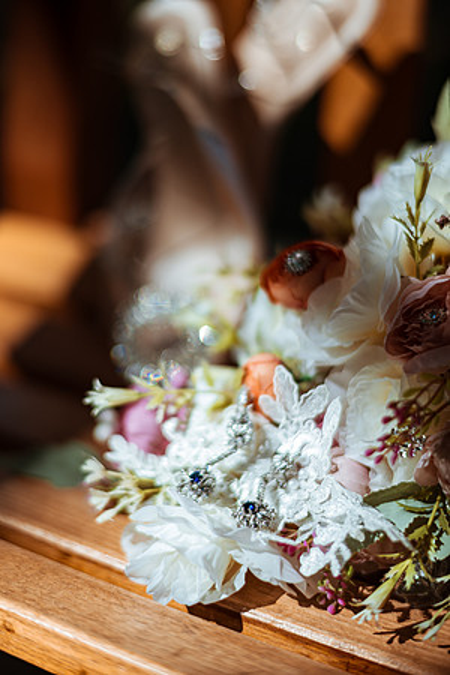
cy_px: 338
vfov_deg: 34.5
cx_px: 225
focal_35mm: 58
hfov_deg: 23.4
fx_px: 1087
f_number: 1.8
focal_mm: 58
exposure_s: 1/8000
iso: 250
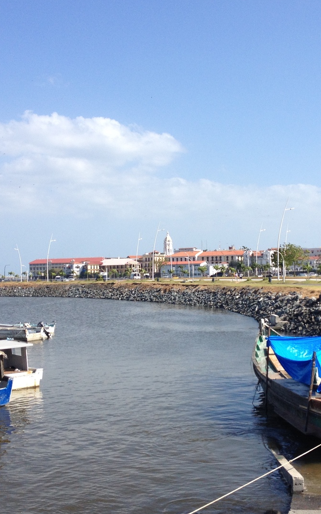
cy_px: 256
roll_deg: +1.1
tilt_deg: -1.8
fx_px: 769
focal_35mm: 55
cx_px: 206
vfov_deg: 36.9
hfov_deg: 23.5
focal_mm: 4.28
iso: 50
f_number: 2.4
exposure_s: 1/1672
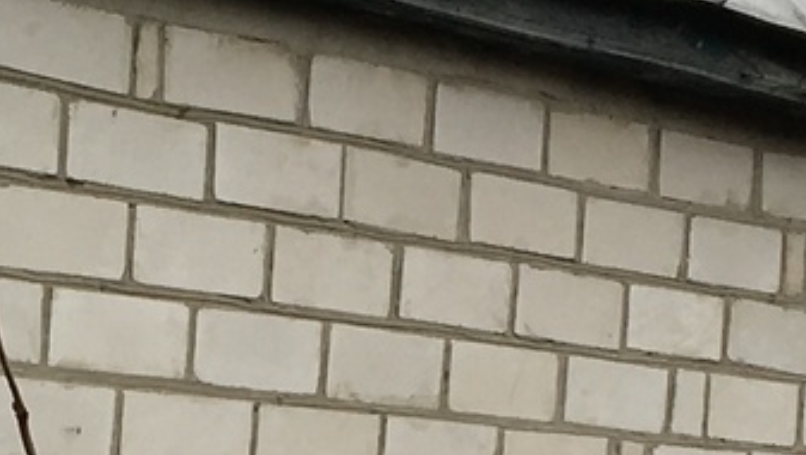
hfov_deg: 11.1
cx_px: -17
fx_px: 4106
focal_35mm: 192
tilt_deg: -1.2
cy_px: 857
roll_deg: -2.5
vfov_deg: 6.2
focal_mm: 4.15
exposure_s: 1/432
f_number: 2.2
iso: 25
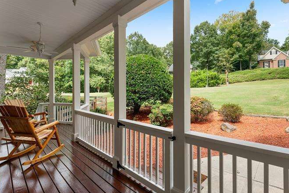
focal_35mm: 17
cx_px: 158
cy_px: 88
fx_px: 136
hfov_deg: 93.0
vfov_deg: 70.3
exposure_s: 1/100
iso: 800
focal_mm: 14
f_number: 9
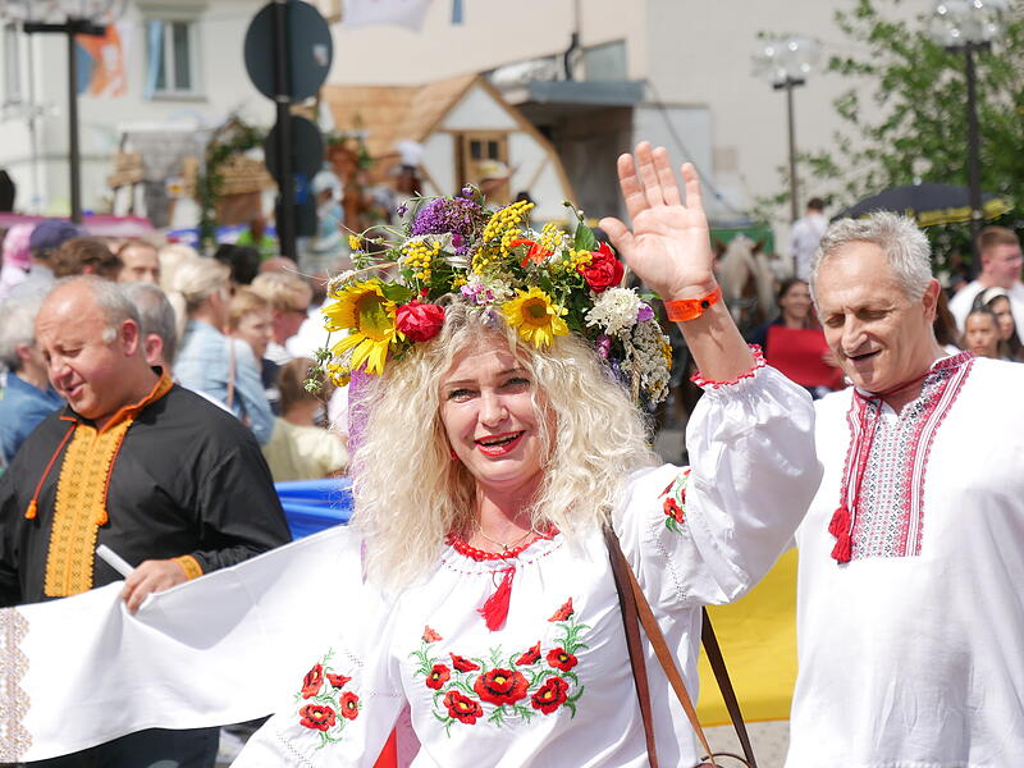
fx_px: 3550
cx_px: 512
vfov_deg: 12.3
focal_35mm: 120
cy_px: 384
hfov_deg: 16.4
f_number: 5
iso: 200
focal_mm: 60
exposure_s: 1/800
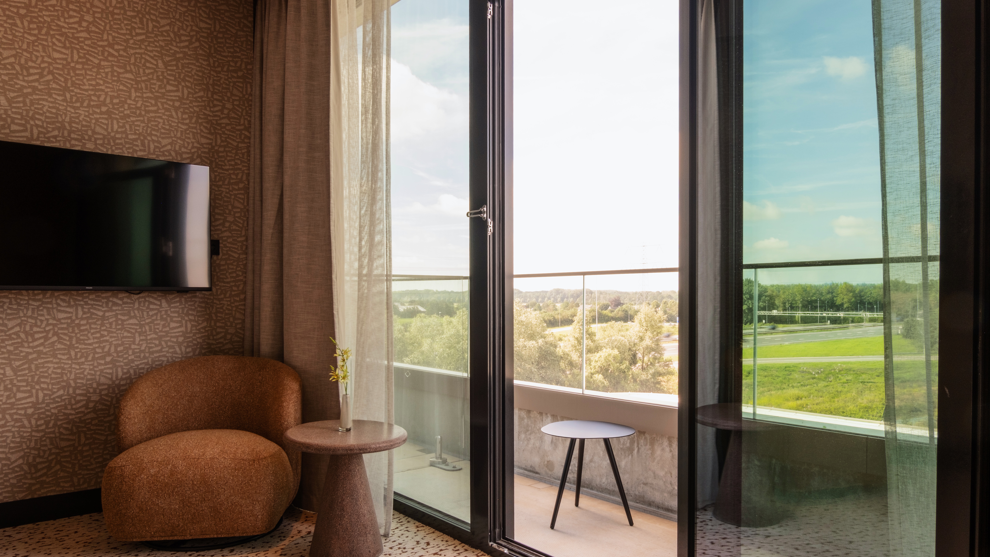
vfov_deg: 45.9
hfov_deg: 74.1
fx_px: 656
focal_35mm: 25
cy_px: 318
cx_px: 495
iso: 200
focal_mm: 15
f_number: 18
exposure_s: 1/8
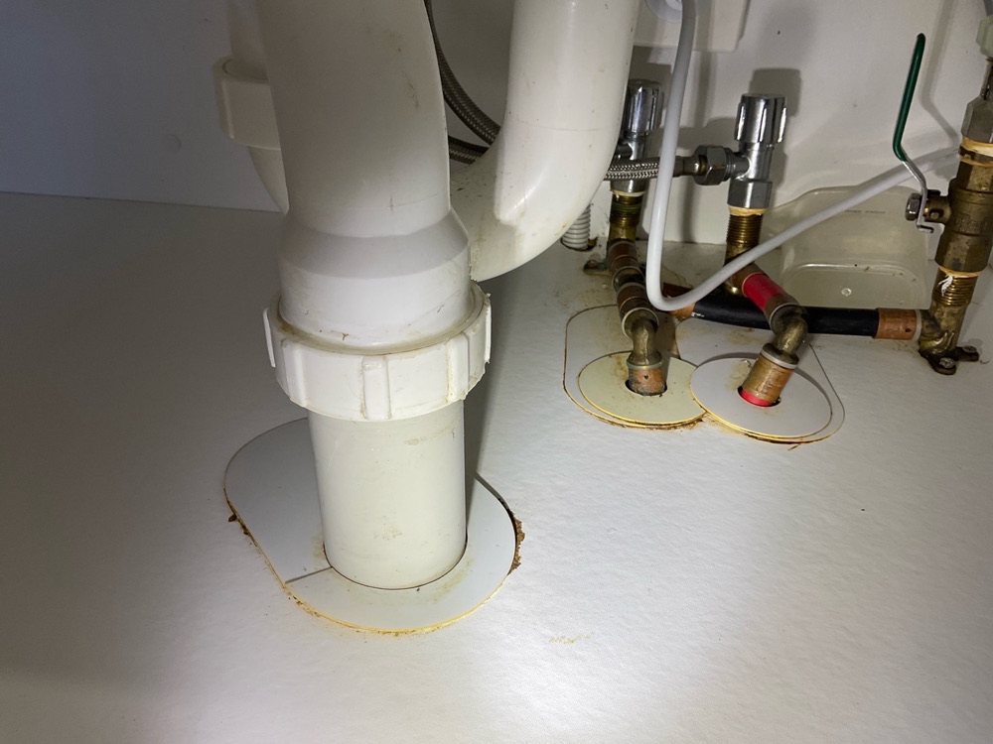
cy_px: 372
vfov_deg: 48.2
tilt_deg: -30.1
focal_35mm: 29
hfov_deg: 61.7
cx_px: 496
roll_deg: -3.0
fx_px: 832
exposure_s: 1/100
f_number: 1.8
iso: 25
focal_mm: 3
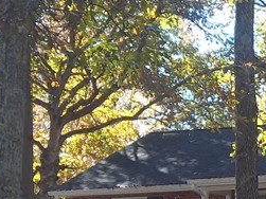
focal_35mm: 192
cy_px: 185
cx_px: 428
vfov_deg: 7.7
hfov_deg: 9.9
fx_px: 1475
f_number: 4.58
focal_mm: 8.3
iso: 64
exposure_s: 1/60
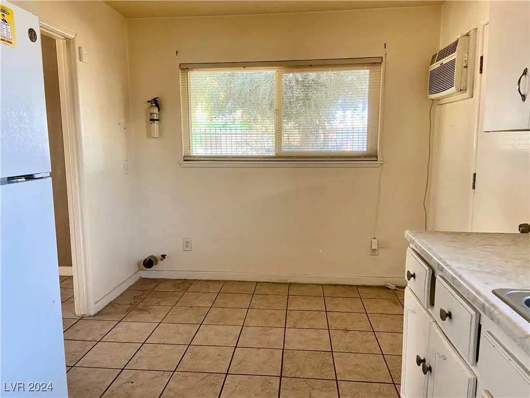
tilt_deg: -9.3
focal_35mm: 26
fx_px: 398
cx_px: 265
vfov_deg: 53.1
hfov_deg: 67.3
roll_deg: +0.3
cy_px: 199
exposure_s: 1/60
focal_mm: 4.25
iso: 200
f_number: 1.8
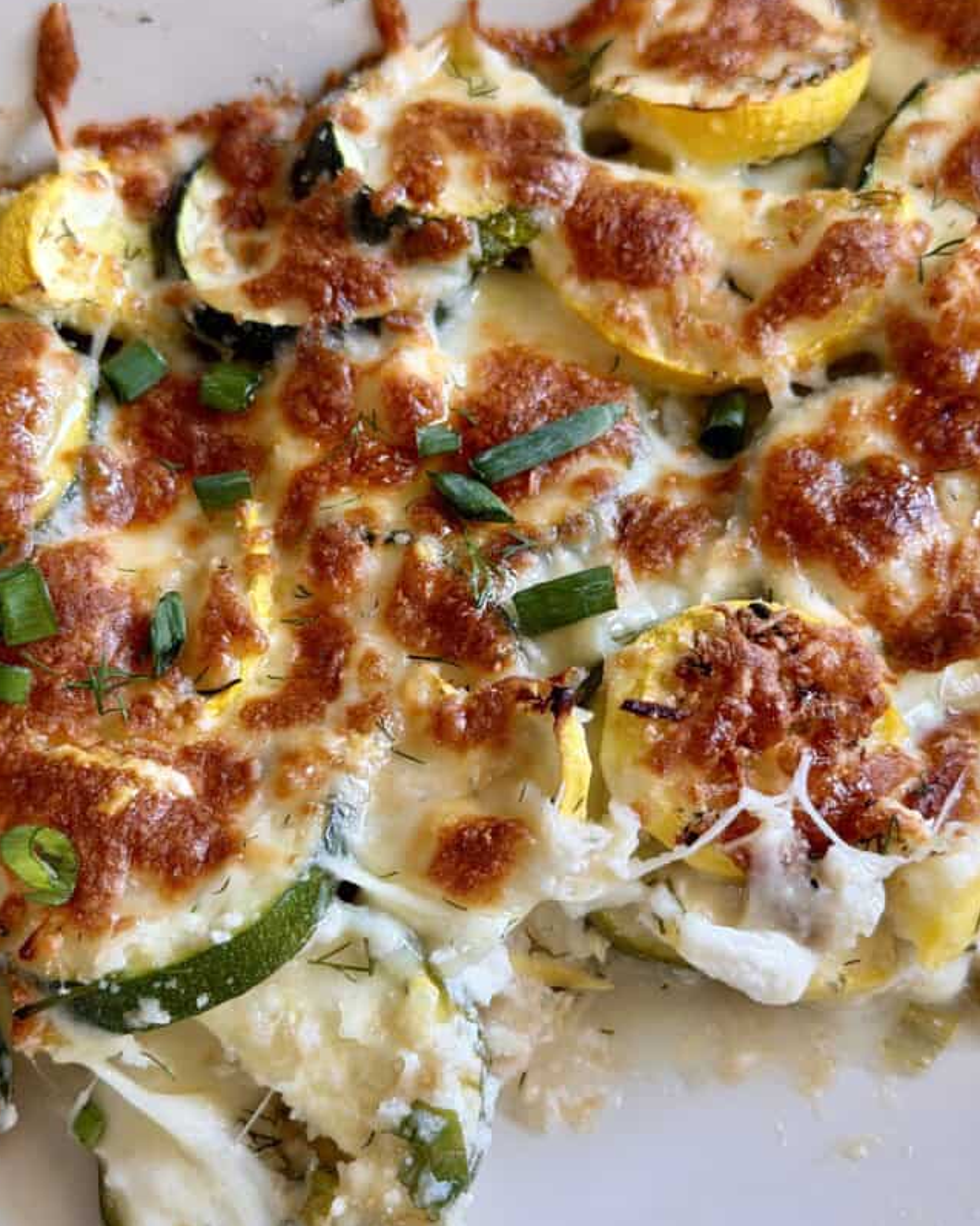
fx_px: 2067
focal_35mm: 57
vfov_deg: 33.0
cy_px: 651
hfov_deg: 26.7
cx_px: 461
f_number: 1.8
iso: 100
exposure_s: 1/60
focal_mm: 6.8
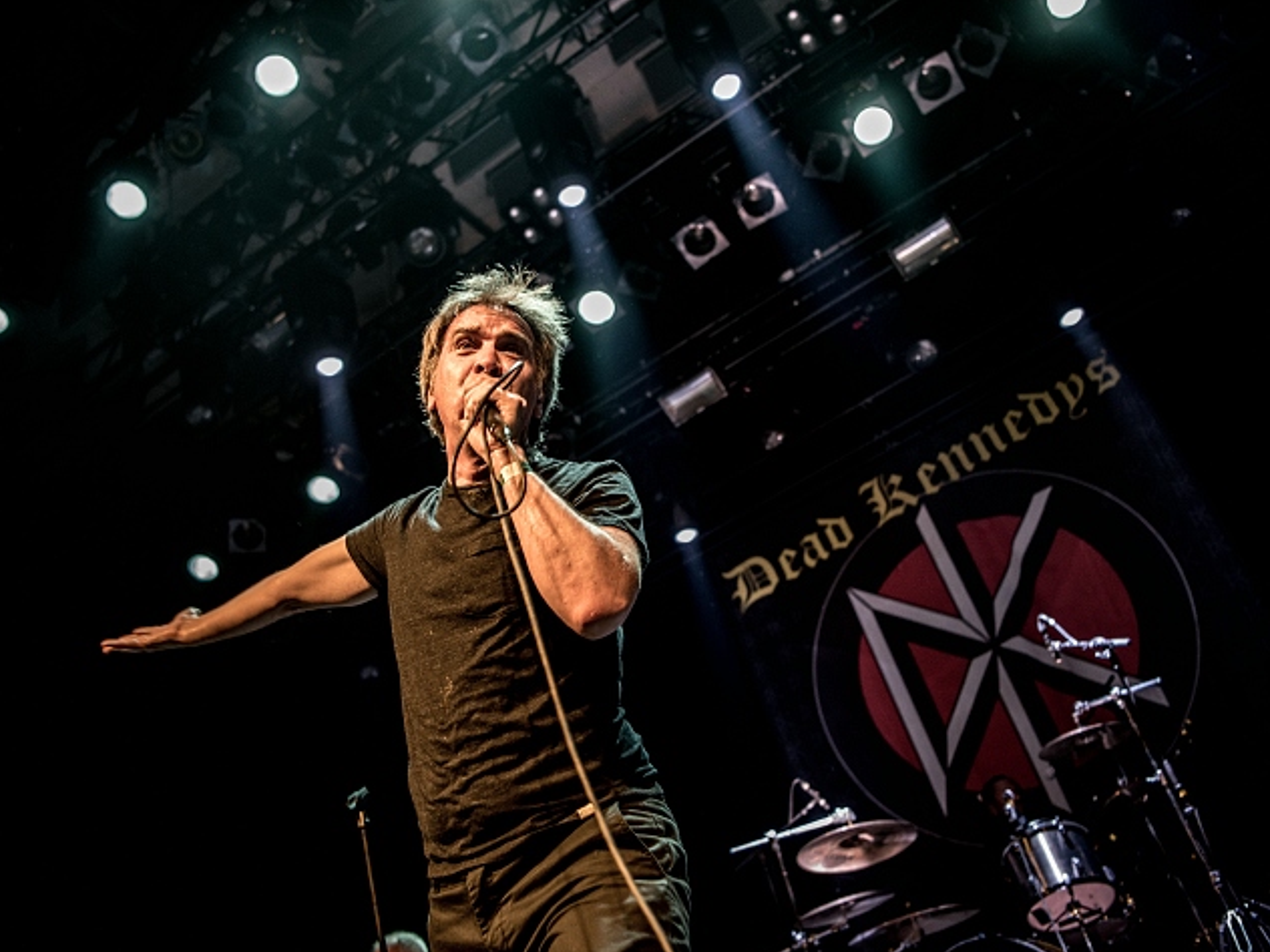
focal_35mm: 34
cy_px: 479
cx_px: 633
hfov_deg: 54.0
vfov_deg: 41.8
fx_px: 1247
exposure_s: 1/80
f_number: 2.8
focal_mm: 31
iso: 1000
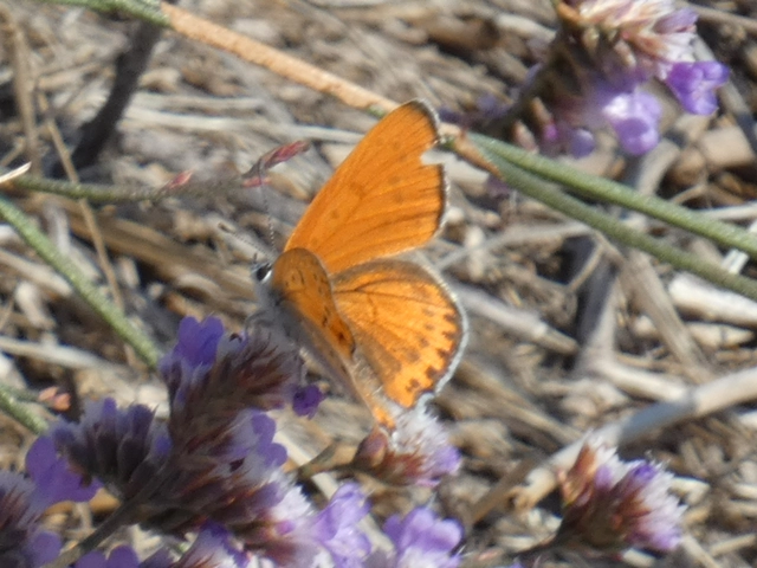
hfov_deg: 3.6
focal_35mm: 549
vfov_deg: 2.7
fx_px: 12006
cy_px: 284
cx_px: 378
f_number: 5.6
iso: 80
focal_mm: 98.3
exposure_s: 1/160
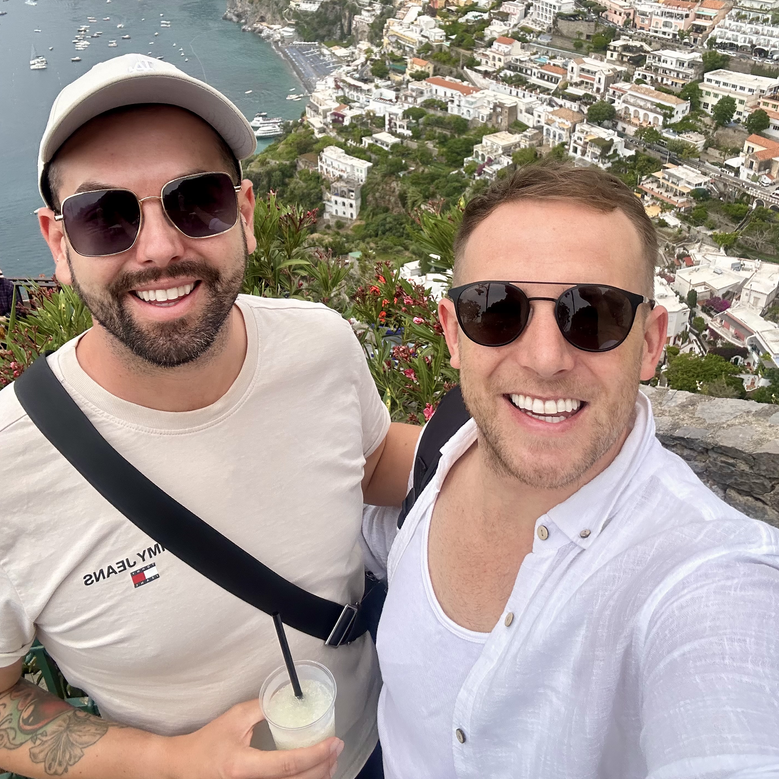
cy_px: 251
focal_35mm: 29
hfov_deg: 55.6
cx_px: 388
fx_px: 738
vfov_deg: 54.3
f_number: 1.9
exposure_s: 1/1148
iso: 25
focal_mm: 2.69
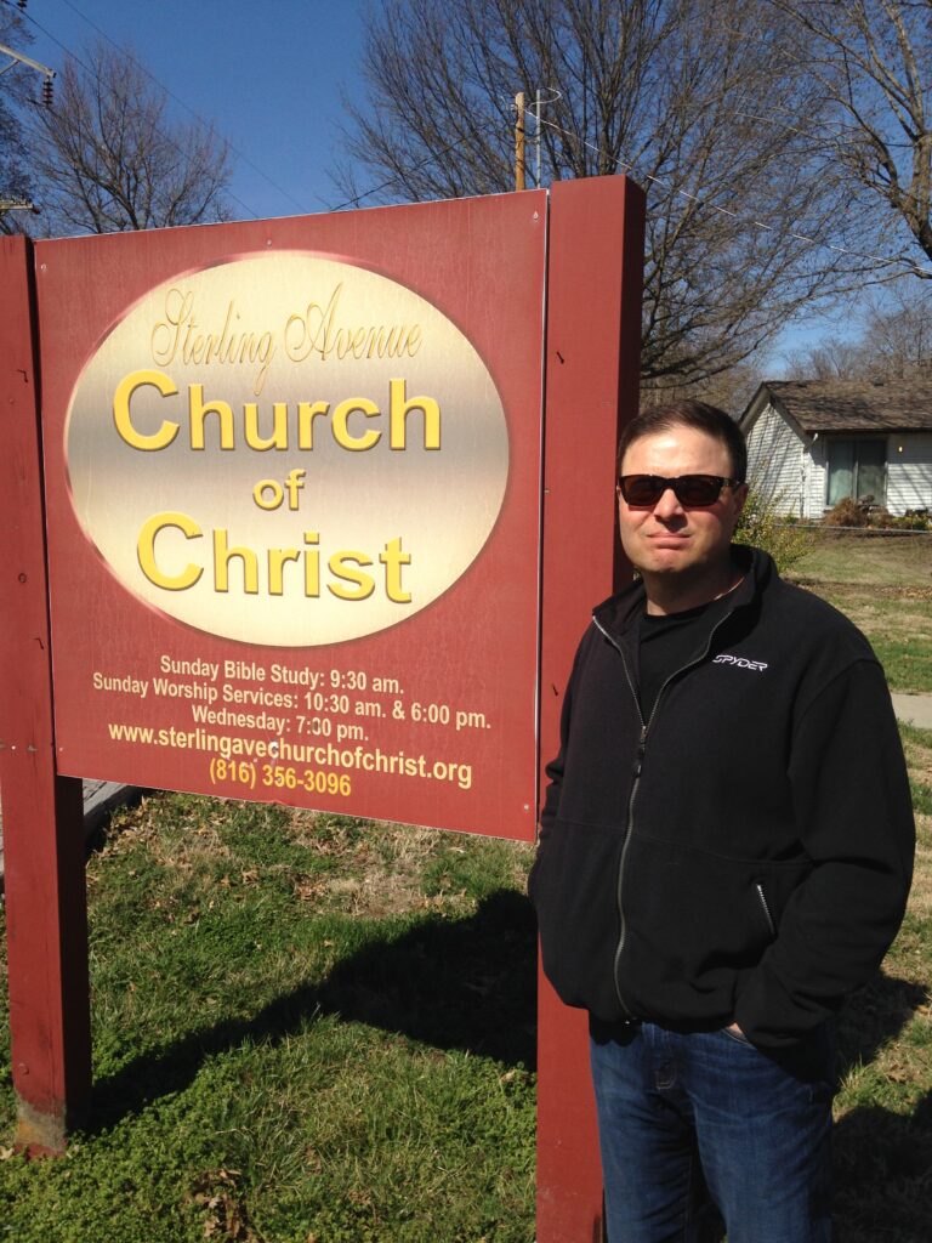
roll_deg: -0.8
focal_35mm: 33
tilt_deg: -5.6
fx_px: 1185
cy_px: 622
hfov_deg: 42.9
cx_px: 466
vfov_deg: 55.4
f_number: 2.4
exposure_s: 1/2262
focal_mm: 4.12
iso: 50
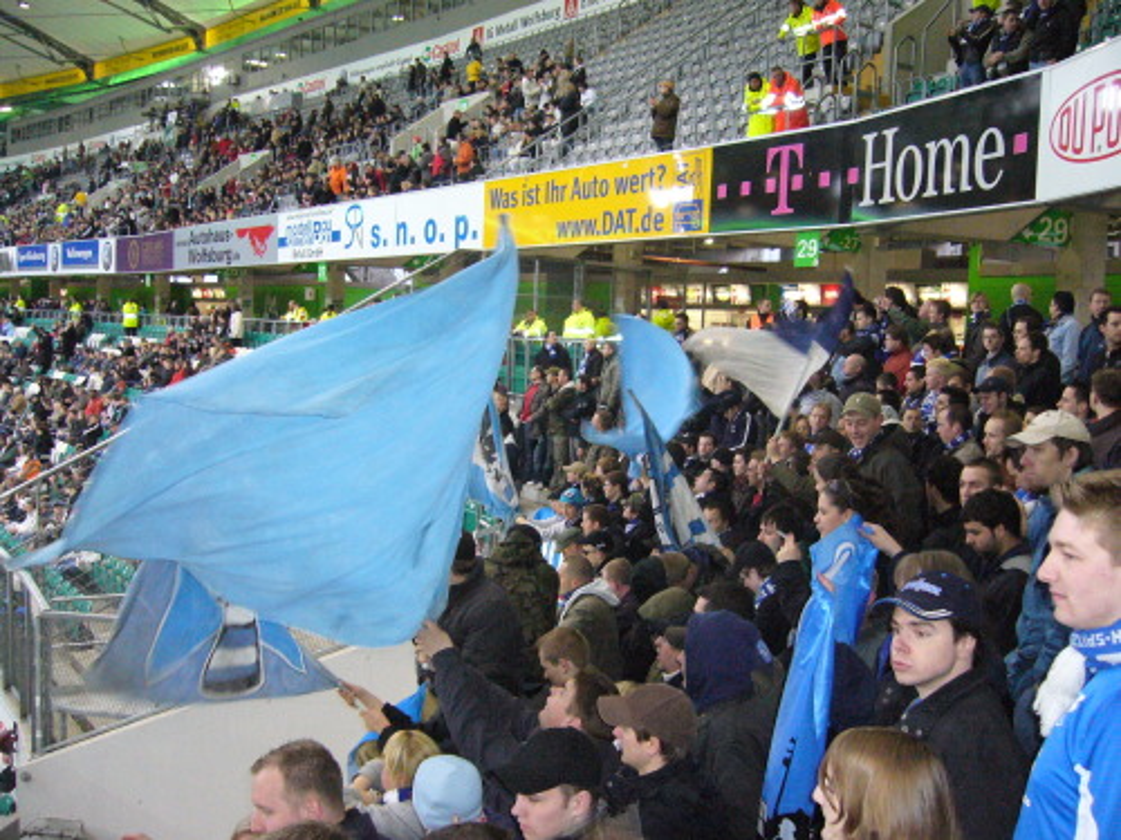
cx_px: 560
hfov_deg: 52.6
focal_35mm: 35
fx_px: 1133
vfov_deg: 40.7
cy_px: 420
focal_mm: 5.8
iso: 400
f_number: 2.8
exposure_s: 1/60
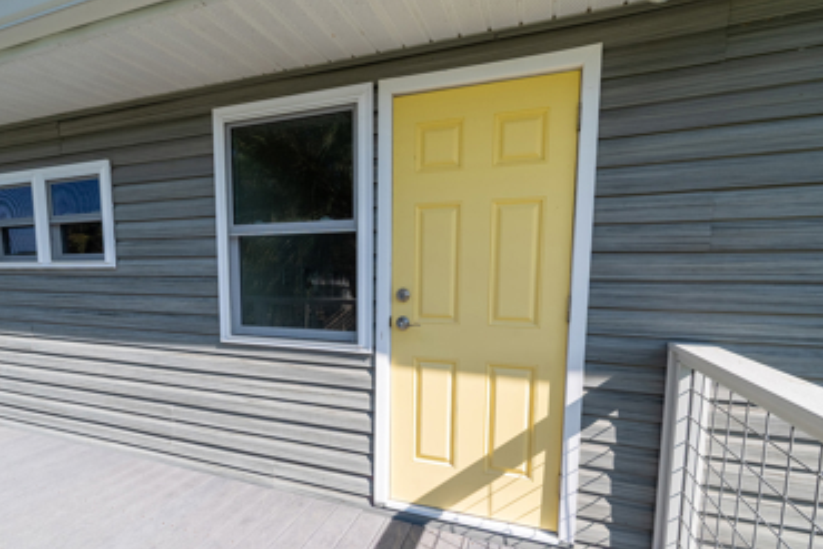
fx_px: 389
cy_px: 318
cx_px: 390
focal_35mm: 17
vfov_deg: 70.0
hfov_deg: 93.2
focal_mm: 14
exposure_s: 1/5000
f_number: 8
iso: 320
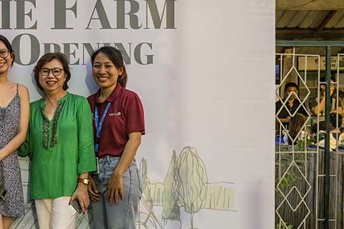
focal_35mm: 55
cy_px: 126
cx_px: 32
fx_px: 525
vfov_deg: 24.6
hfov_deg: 34.2
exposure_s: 1/200
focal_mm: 29
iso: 14400
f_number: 5.6
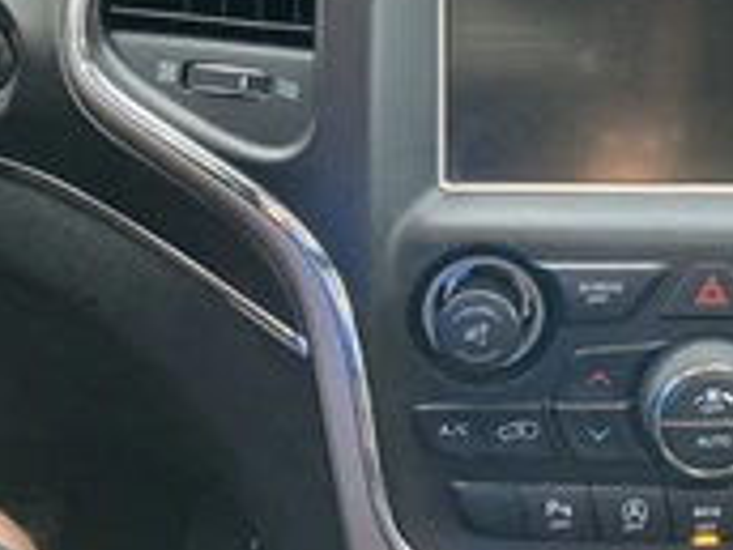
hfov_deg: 27.9
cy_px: 132
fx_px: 1376
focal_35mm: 65
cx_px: 746
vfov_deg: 22.4
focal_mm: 3
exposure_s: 1/60
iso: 80
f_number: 1.8
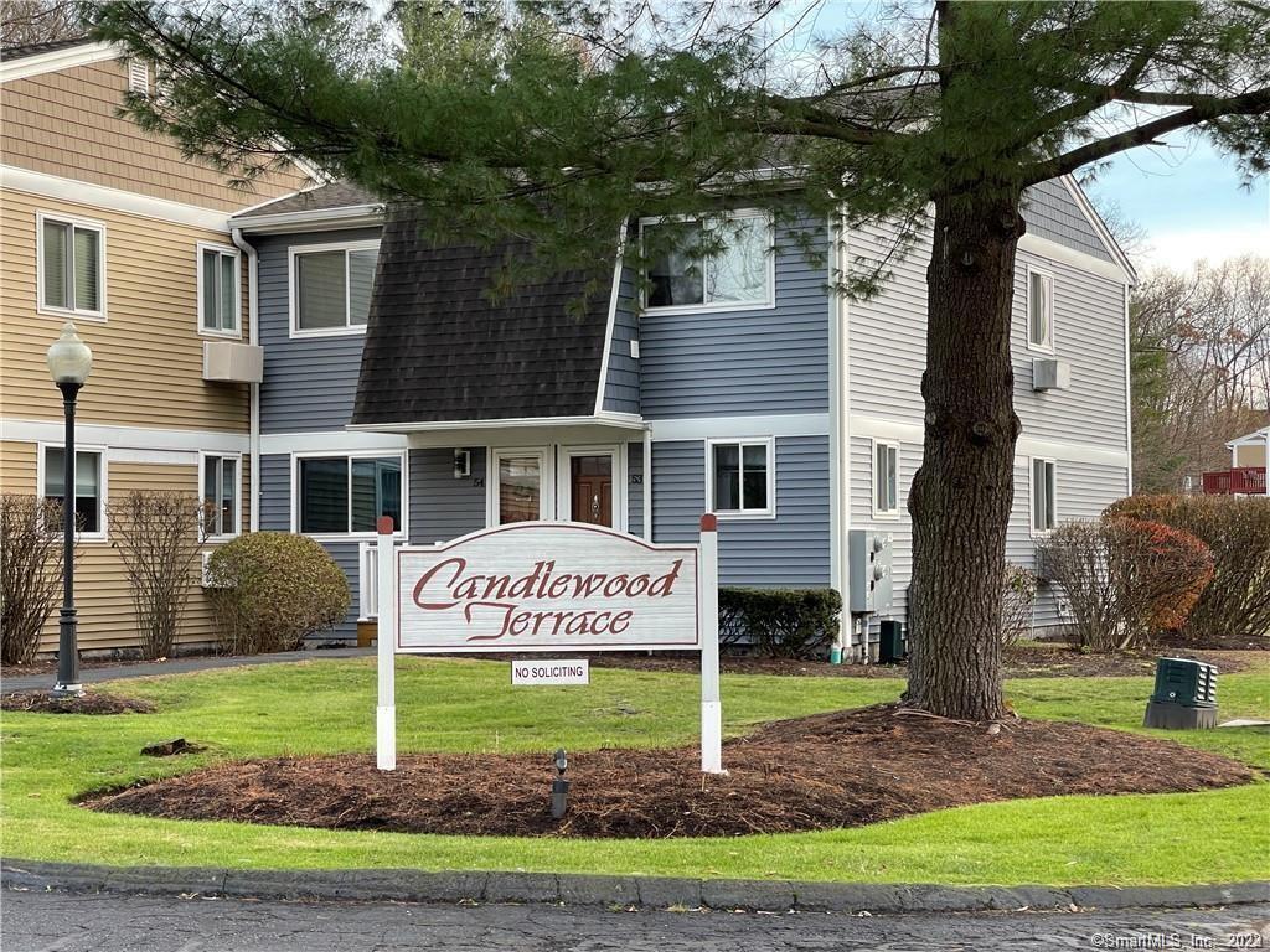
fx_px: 2348
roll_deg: +0.1
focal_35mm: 64
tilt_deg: +1.6
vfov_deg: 22.9
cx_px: 635
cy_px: 476
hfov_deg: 30.3
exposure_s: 1/99
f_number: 2.2
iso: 50
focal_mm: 7.5
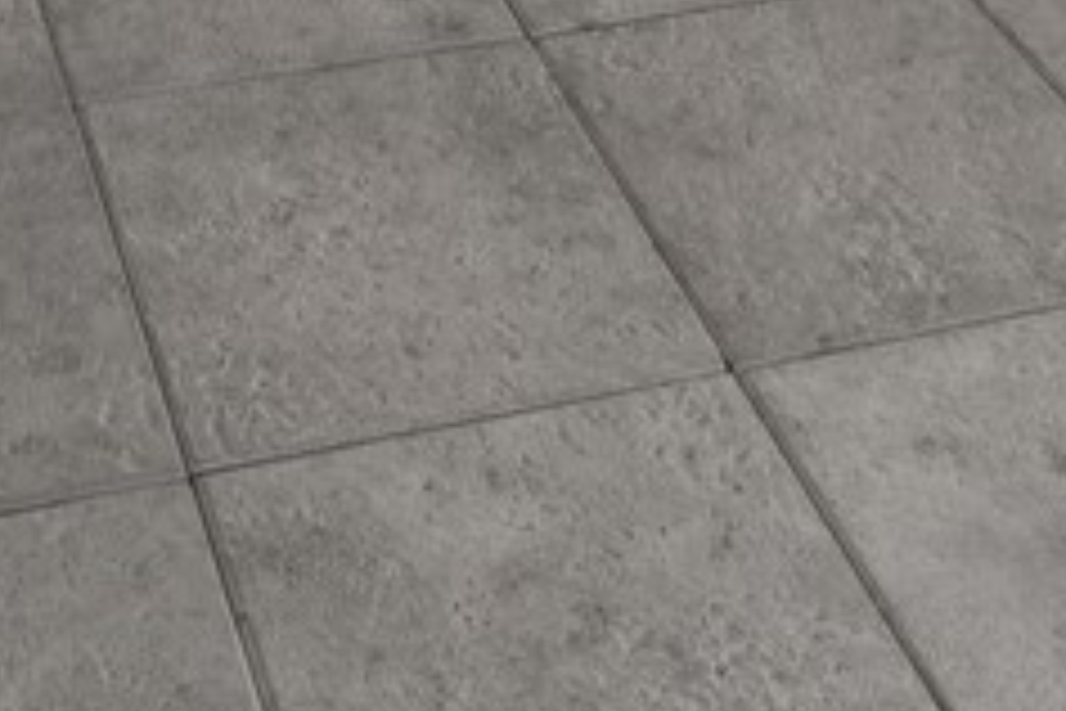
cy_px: -1645
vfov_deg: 9.9
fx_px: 2546
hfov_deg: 23.4
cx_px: 241
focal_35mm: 86
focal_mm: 12
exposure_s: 1/100
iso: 50
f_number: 11
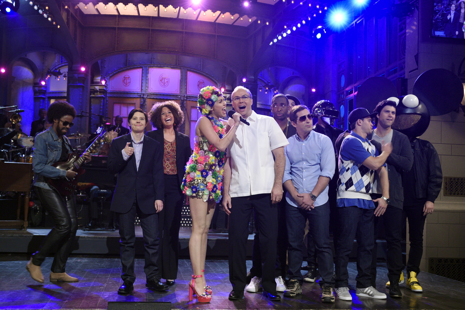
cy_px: 155
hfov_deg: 48.5
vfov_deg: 33.4
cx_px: 232
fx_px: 517
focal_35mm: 40
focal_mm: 40
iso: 3200
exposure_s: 1/125
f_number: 4
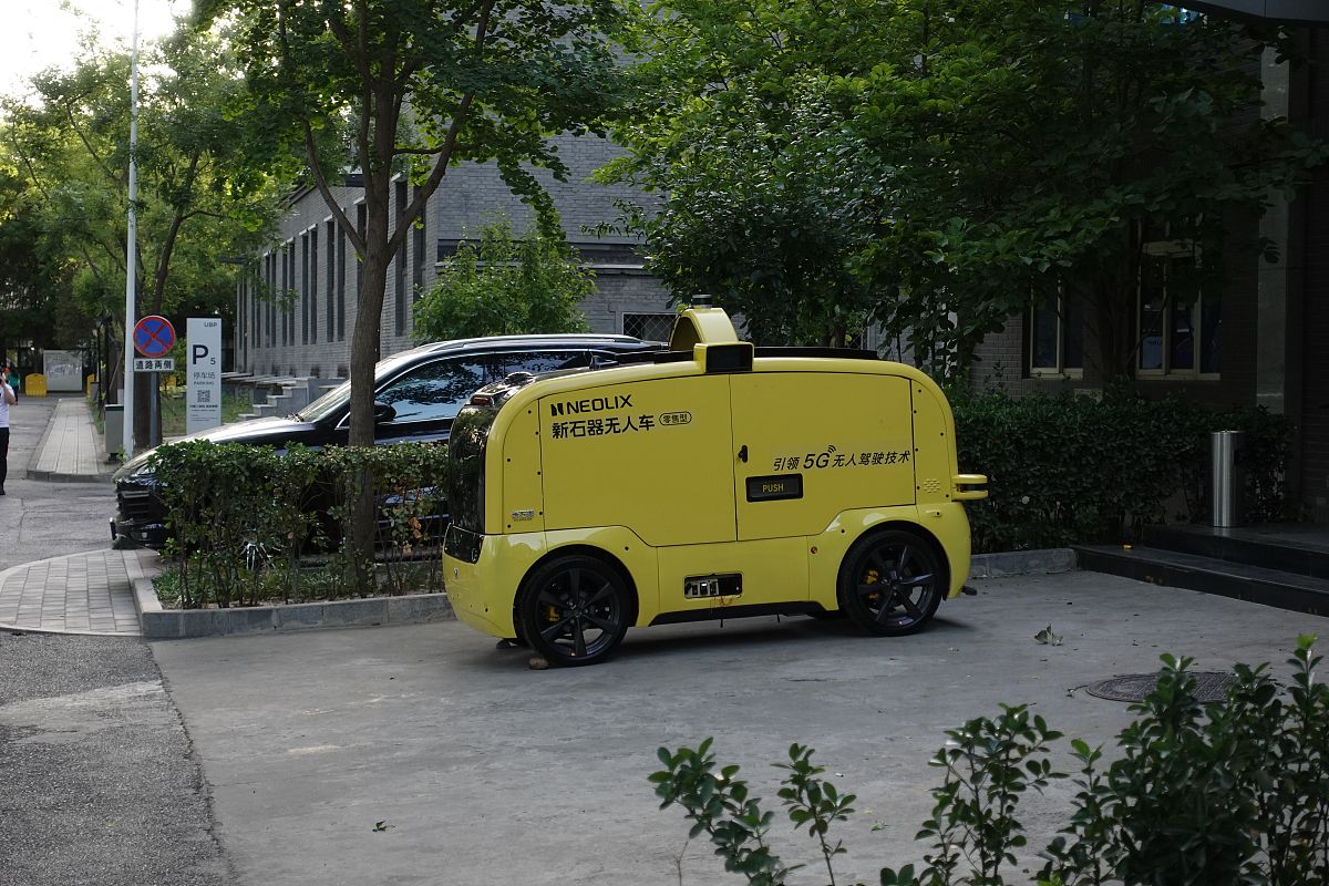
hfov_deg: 31.9
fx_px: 2326
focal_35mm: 63
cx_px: 664
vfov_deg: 21.6
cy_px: 443
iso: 400
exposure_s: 1/320
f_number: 2.8
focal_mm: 22.95
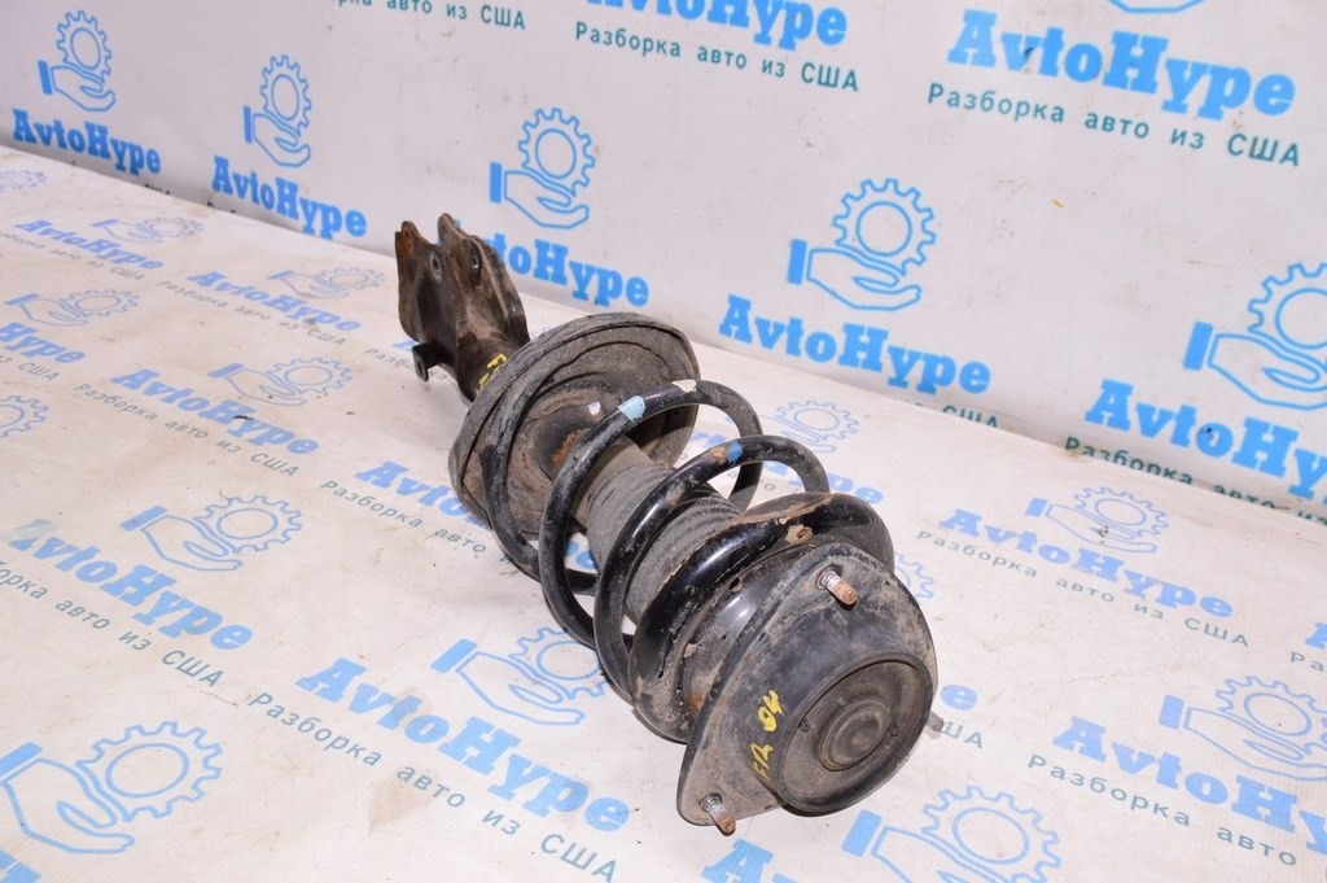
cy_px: 442
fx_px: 1215
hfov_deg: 57.3
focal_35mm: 33
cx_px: 664
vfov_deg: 39.9
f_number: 8
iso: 1600
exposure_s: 1/100
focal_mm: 22
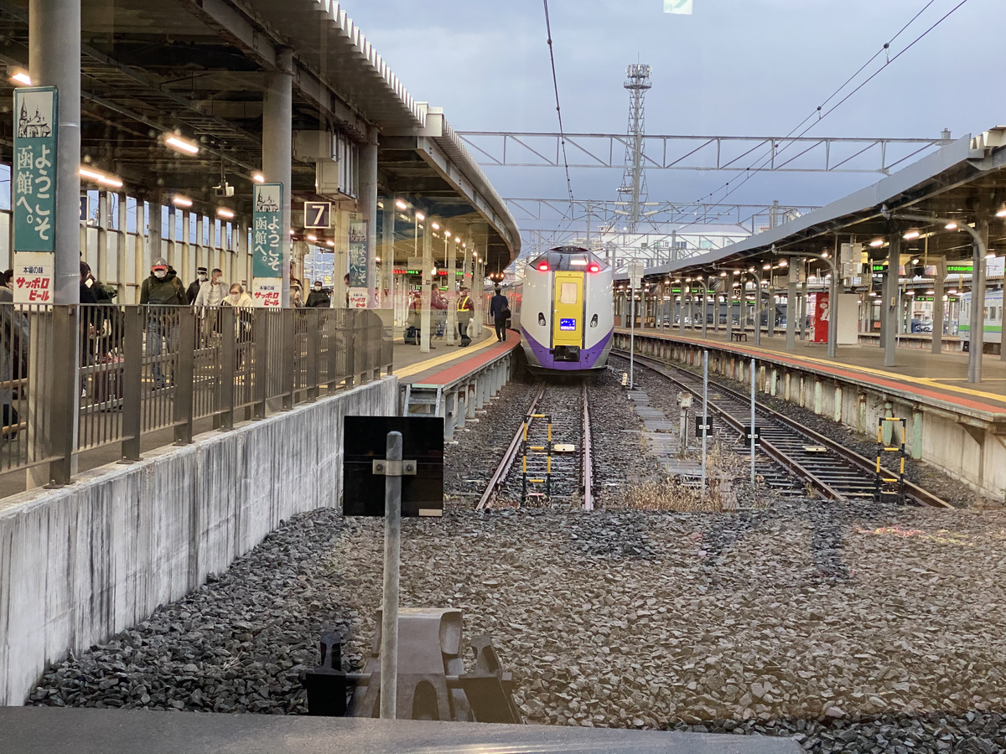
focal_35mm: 52
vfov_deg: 28.0
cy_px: 377
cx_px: 503
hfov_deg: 36.8
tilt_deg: -3.0
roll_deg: -1.8
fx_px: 1511
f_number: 2
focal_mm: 6
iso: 160
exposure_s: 1/50
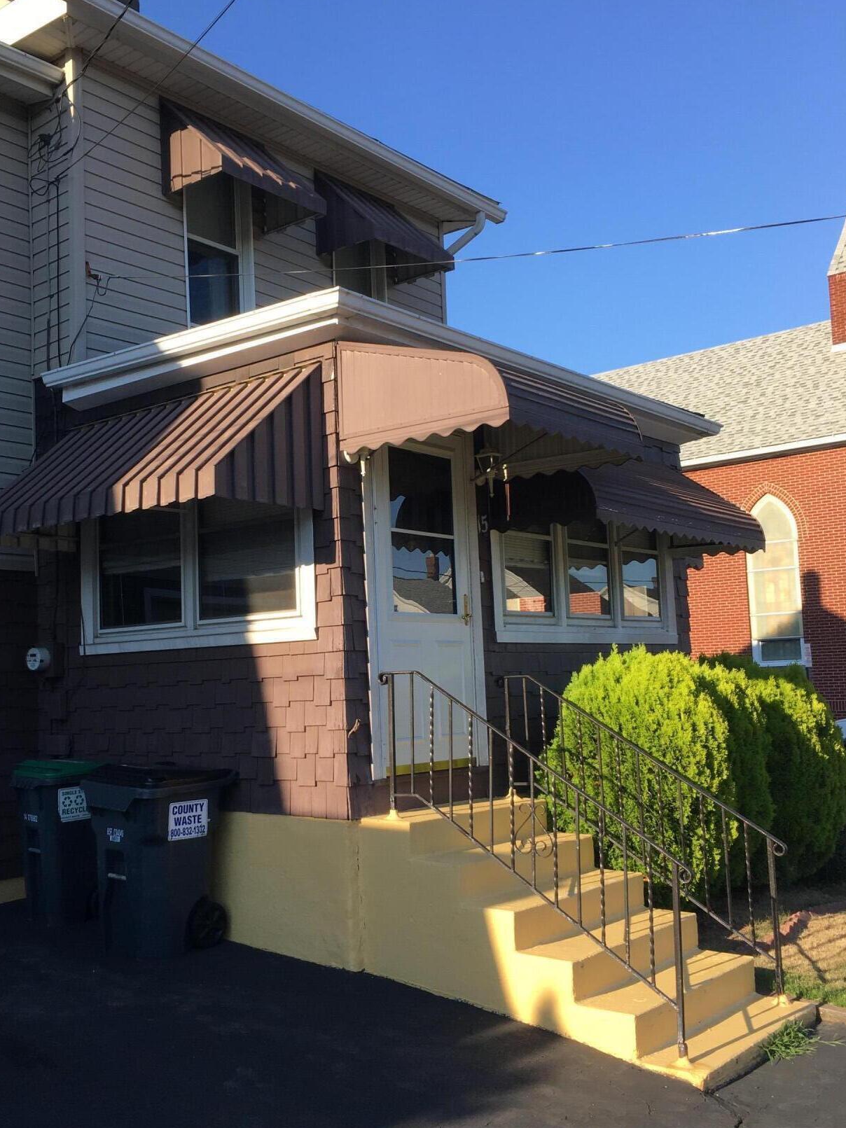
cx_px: 328
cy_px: 582
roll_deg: +2.1
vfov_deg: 51.3
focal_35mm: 36
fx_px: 1173
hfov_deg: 39.4
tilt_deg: +4.4
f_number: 2.2
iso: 25
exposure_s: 1/657
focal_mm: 4.15
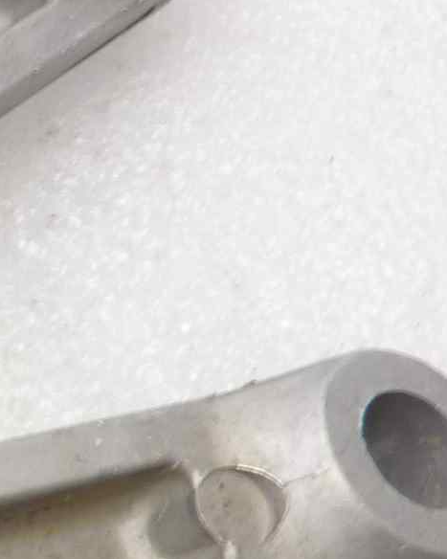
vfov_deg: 17.9
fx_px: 1770
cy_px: 335
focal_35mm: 107
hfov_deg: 11.3
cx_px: -722
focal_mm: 4.1
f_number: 3.3
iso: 80
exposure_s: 1/10
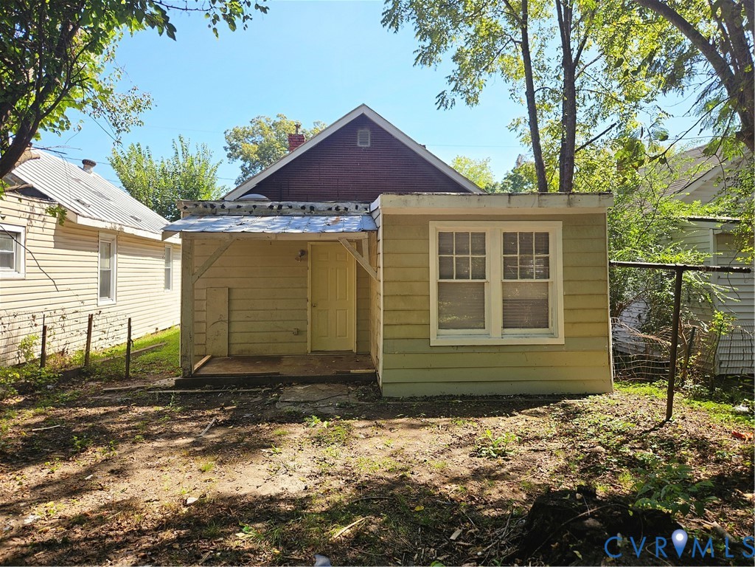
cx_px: 378
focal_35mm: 23
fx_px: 502
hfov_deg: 73.9
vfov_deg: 58.9
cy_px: 284
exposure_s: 1/699
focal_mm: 5.4
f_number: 1.8
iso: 25
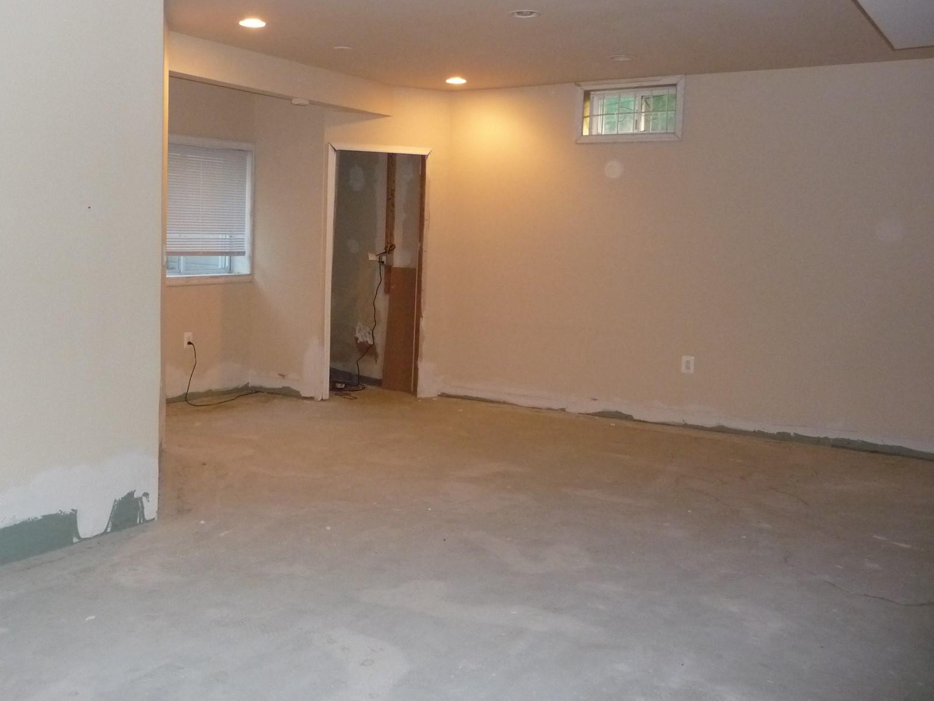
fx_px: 971
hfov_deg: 50.9
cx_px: 355
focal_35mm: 36
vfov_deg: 39.6
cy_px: 311
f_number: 3.3
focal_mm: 4.7
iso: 400
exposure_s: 1/30
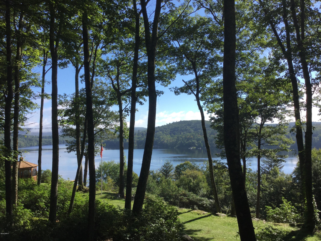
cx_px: 160
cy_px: 120
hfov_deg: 58.4
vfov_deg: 45.4
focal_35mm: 31
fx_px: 287
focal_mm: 3.3
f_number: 2.4
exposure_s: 1/981
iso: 25
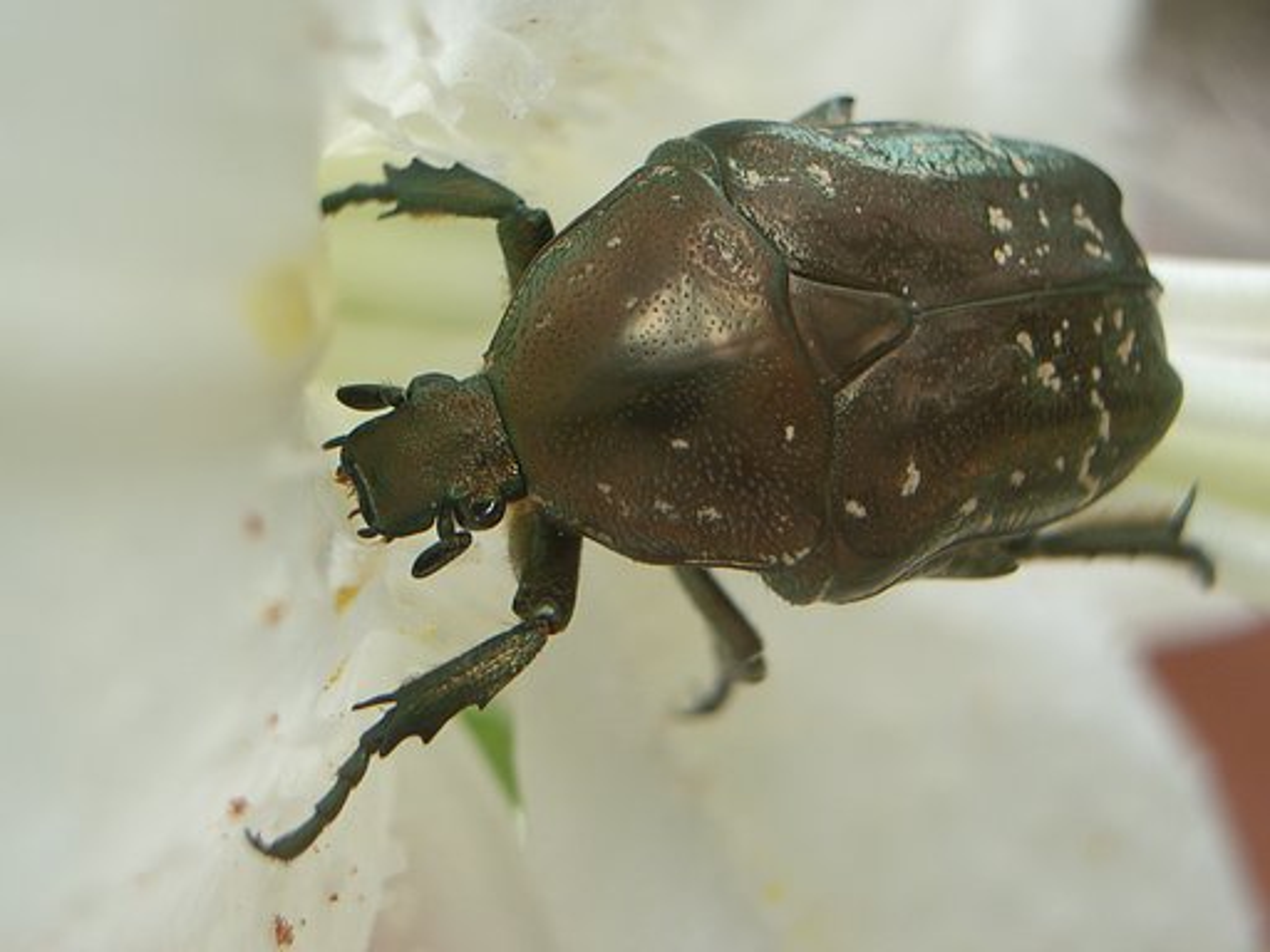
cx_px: 635
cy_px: 476
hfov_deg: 31.2
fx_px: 2275
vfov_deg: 23.7
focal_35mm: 62
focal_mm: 10.2
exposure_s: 1/160
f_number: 3.5
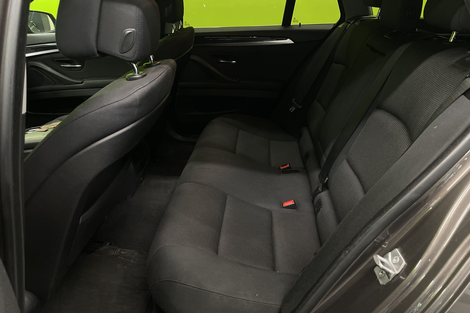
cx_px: 242
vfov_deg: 46.4
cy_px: 161
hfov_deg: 65.5
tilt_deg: -26.2
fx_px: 366
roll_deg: +0.9
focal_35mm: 28
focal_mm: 4.2
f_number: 1.6
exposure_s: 1/50
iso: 500
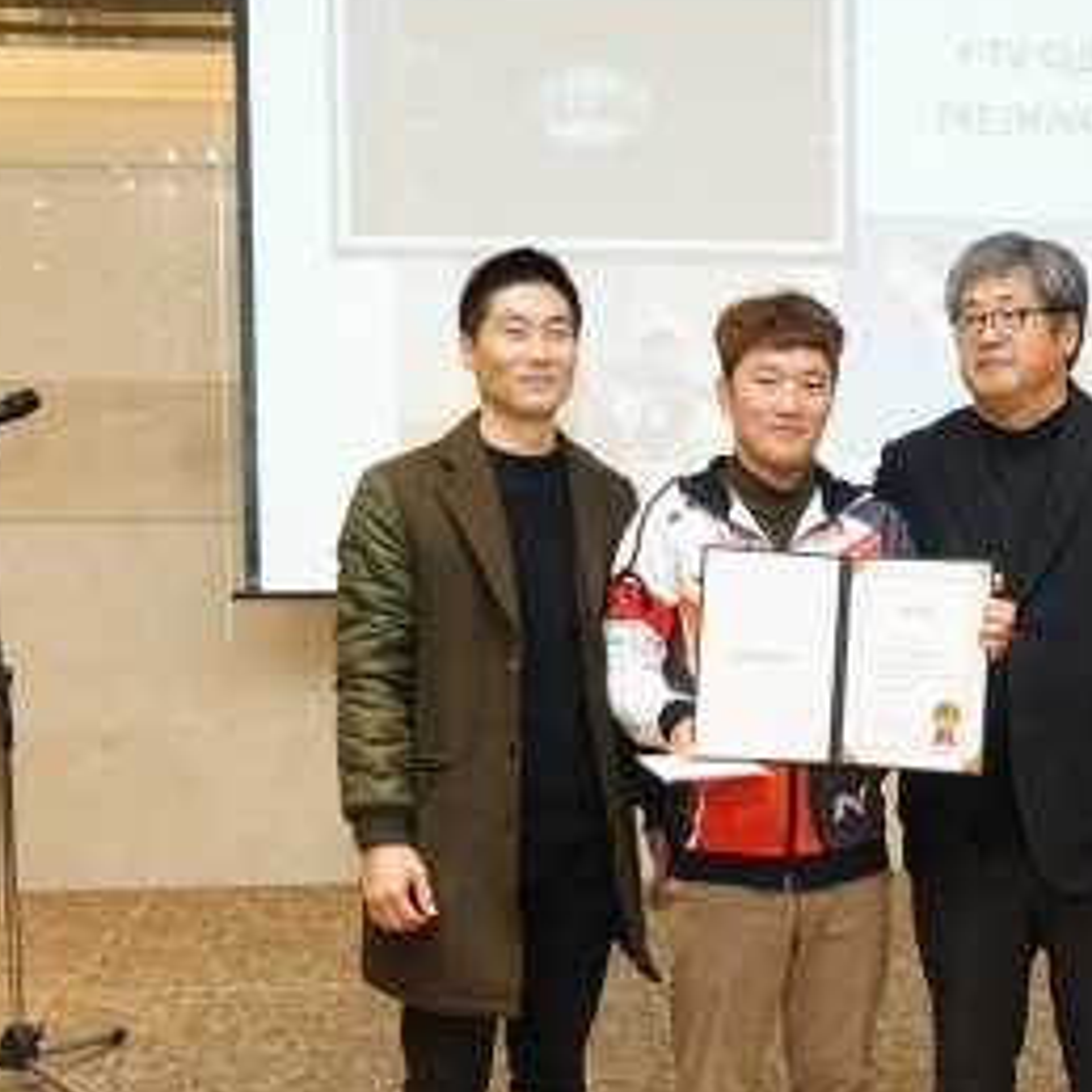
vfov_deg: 31.0
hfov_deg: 30.6
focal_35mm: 55
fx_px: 1963
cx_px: 801
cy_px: 679
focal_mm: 24
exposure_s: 1/125
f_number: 5.6
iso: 1600
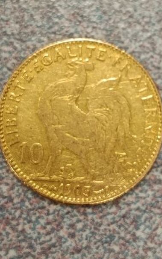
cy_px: 105
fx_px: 791
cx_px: 104
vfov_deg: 18.6
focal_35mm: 112
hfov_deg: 11.7
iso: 648
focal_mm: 5.24
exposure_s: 1/100
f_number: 1.7
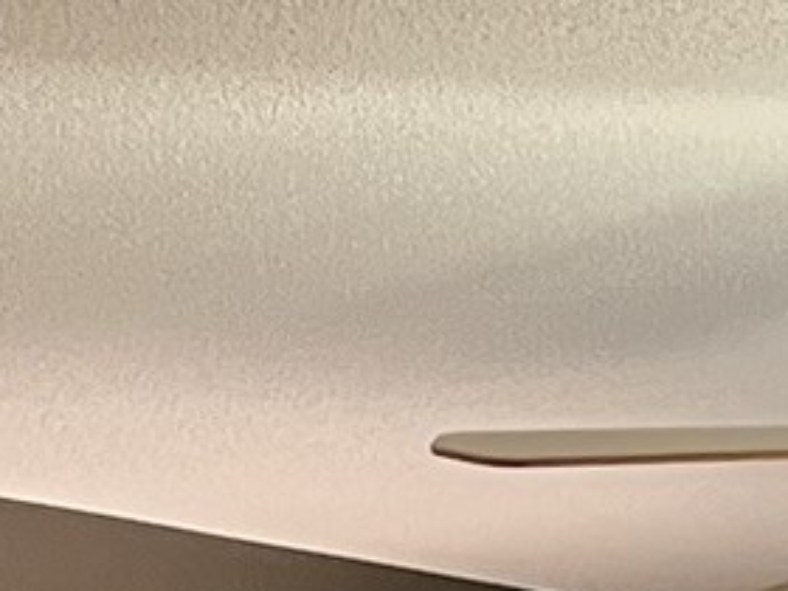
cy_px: 1846
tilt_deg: -12.8
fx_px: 4325
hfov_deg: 10.2
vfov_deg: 6.9
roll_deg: +0.2
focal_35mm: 190
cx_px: 1033
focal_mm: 5.1
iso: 320
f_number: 1.6
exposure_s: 1/60
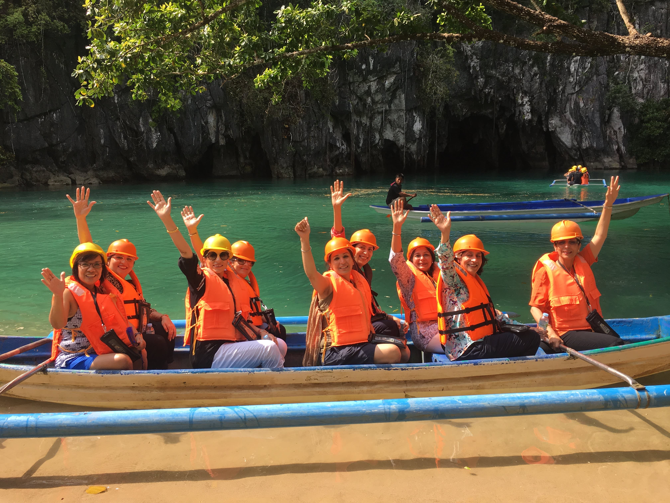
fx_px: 561
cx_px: 335
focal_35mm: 29
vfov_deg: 48.2
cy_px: 252
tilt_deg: -6.4
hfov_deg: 61.7
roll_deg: -0.6
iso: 25
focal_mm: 4.15
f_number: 2.2
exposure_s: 1/646
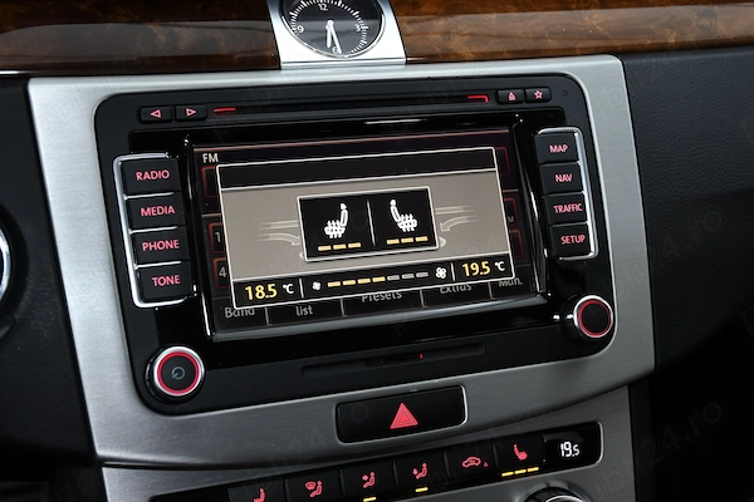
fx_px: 1089
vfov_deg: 26.0
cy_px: 251
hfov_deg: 38.2
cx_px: 377
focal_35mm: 52
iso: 800
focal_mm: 35
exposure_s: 1/20
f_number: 4.5
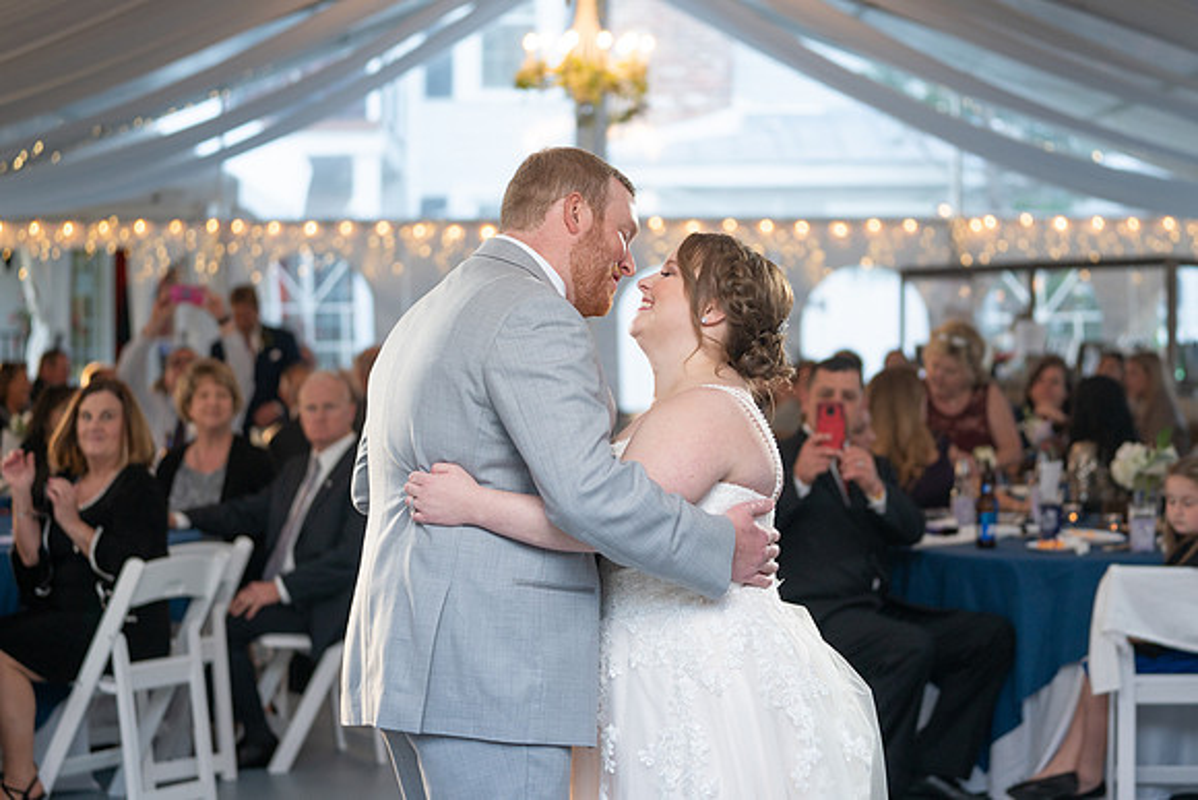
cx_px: 655
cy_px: 389
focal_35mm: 81
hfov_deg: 25.1
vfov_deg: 16.9
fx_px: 2687
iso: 500
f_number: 2.8
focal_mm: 70
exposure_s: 1/250
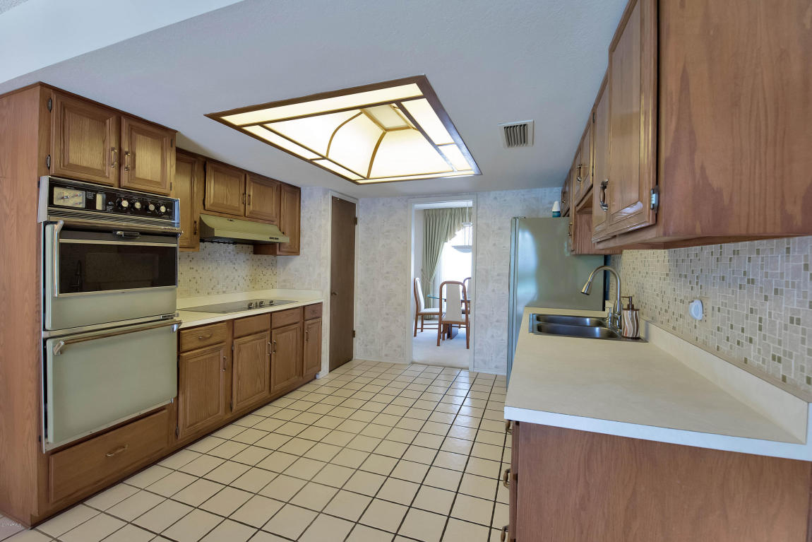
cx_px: 406
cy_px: 271
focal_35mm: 15
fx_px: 338
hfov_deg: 100.4
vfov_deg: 77.3
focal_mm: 15
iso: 2500
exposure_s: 1/80
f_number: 5
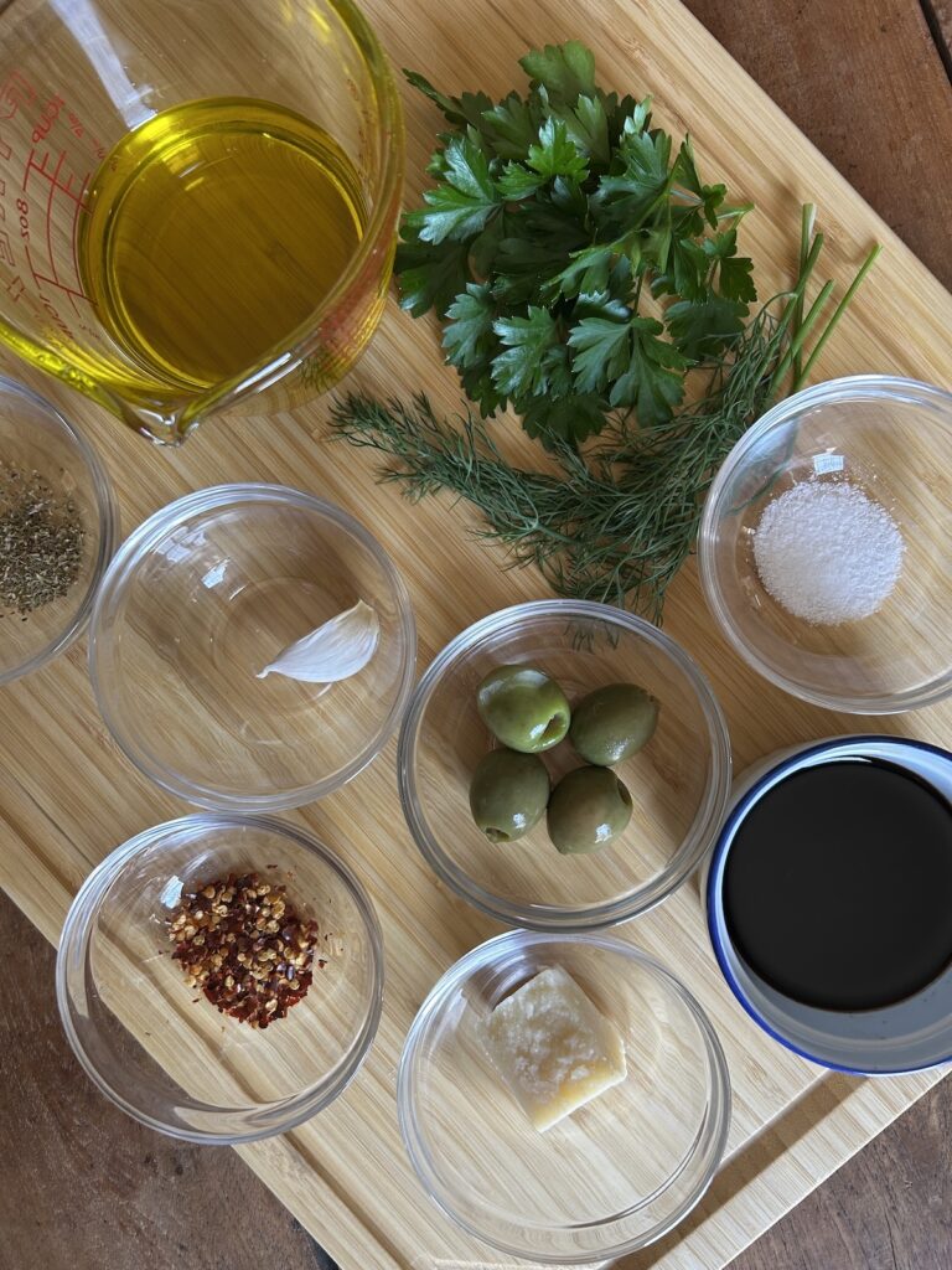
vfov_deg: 67.3
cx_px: 476
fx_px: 953
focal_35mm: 26
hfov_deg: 53.1
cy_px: 635
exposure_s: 1/60
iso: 125
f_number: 1.5
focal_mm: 5.7
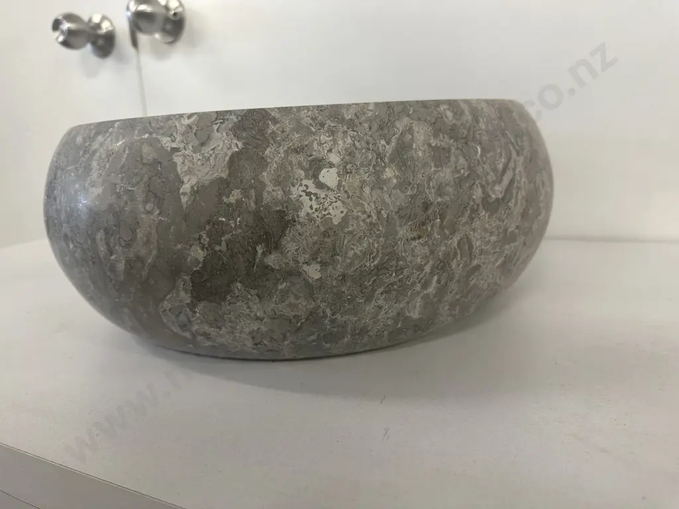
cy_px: 254
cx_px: 340
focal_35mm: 24
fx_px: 471
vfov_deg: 56.8
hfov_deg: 71.6
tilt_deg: -15.0
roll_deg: +2.3
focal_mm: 6.86
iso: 160
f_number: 1.78
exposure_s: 1/100
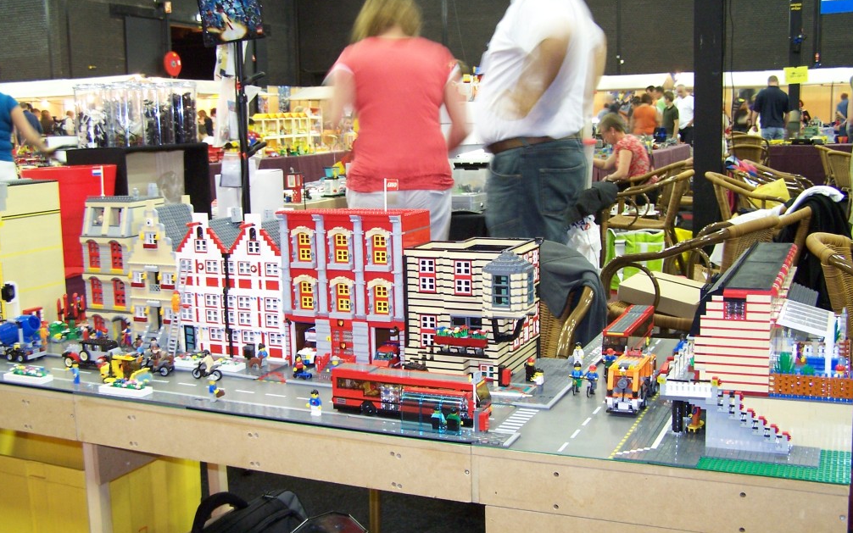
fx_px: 953
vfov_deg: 31.3
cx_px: 427
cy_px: 279
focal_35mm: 41
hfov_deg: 48.2
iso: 140
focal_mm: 6.3
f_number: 2.8
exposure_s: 1/4
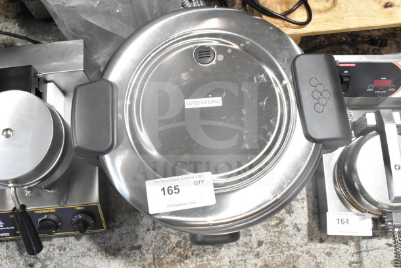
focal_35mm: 33
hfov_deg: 57.2
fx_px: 368
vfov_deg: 40.0
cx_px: 200
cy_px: 134
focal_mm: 22
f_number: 8
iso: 6400
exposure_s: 1/250
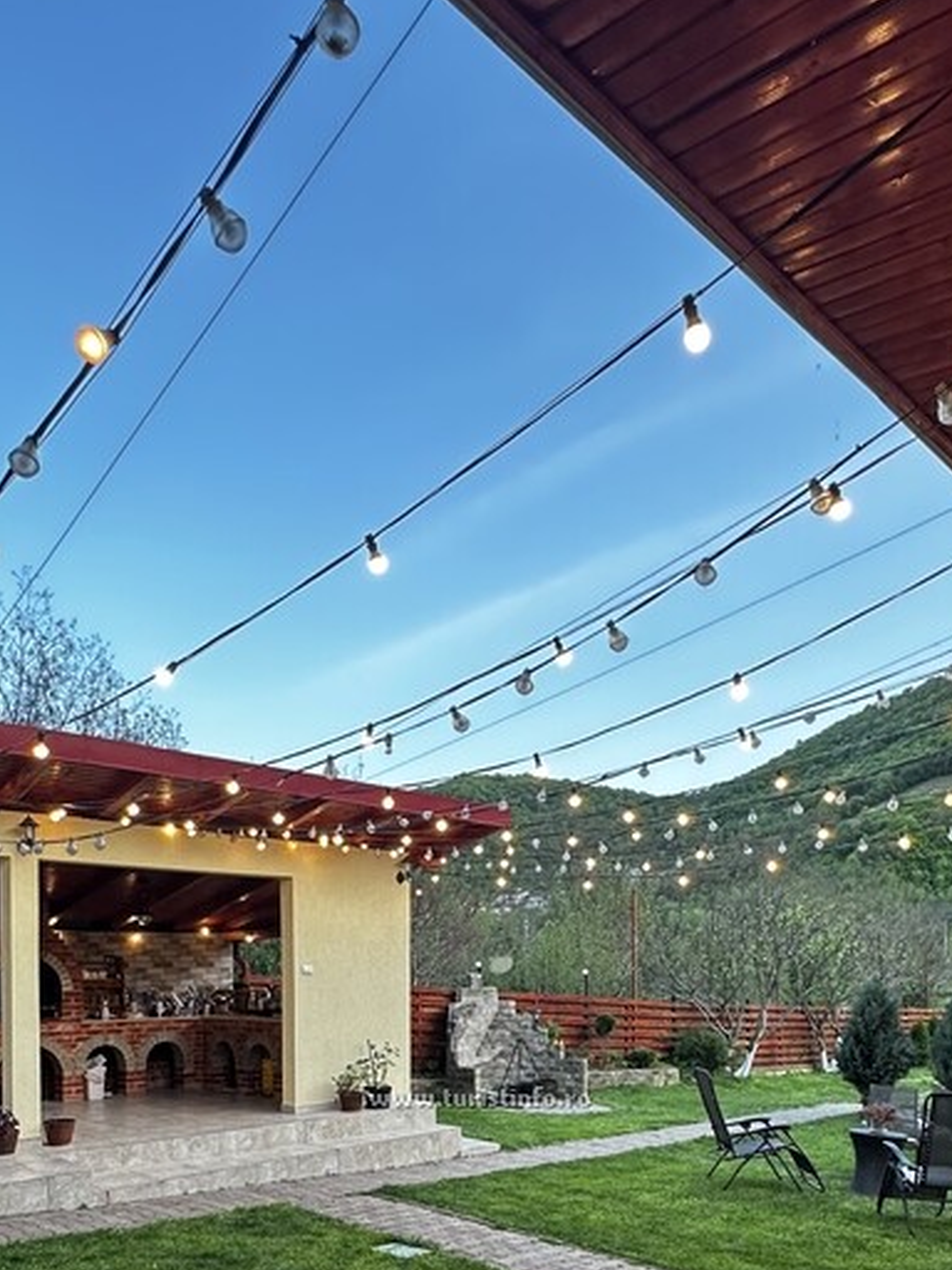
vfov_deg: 59.4
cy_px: 980
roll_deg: +0.4
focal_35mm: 28
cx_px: 431
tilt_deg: -0.2
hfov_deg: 49.7
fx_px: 1027
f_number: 2.2
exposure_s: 1/100
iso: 200
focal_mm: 2.22
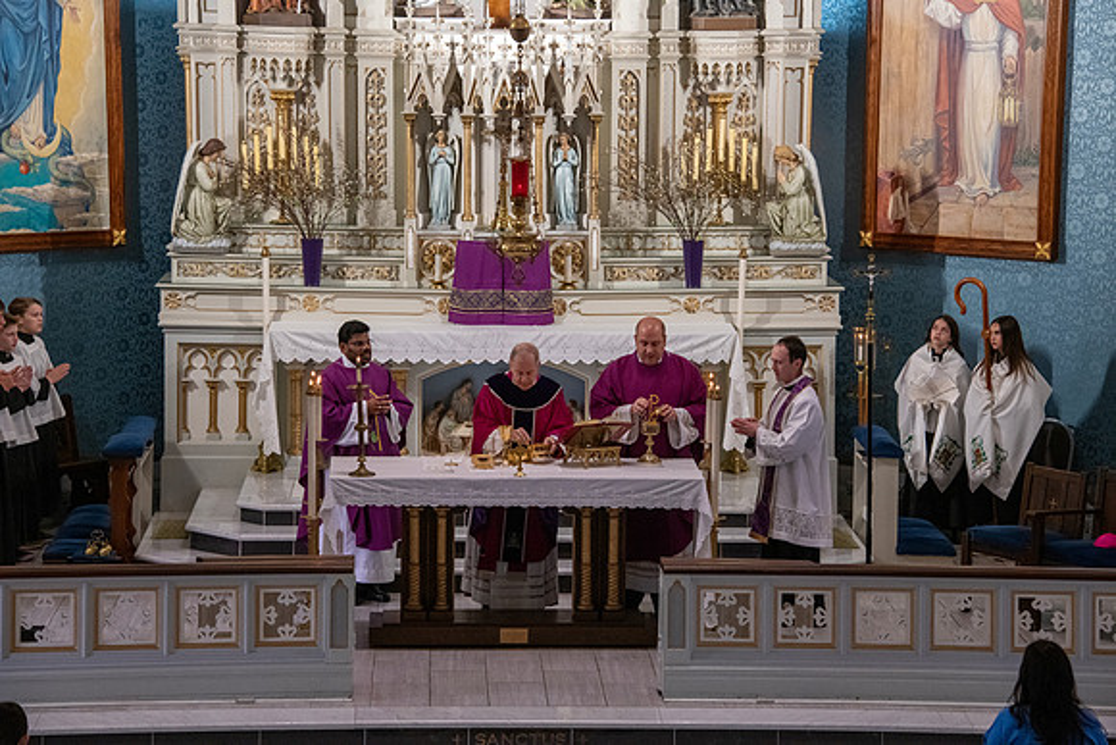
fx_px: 3783
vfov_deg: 11.2
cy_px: 372
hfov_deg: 16.8
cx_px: 558
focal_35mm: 122
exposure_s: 1/100
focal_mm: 122
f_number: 9
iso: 4000
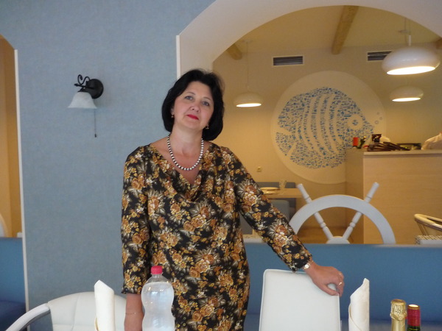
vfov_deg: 42.9
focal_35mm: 33
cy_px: 166
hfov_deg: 55.4
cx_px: 221
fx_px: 421
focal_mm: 5.5
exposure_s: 1/10
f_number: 2.8
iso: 400
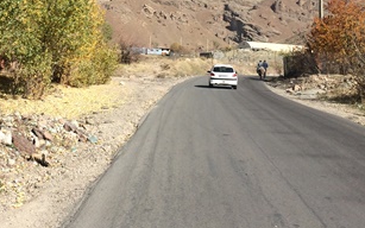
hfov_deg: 31.5
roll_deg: -0.8
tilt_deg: +12.2
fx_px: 637
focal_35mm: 64
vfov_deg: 19.3
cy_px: -33
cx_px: 100
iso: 32
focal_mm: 4.15
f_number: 2.2
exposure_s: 1/2283
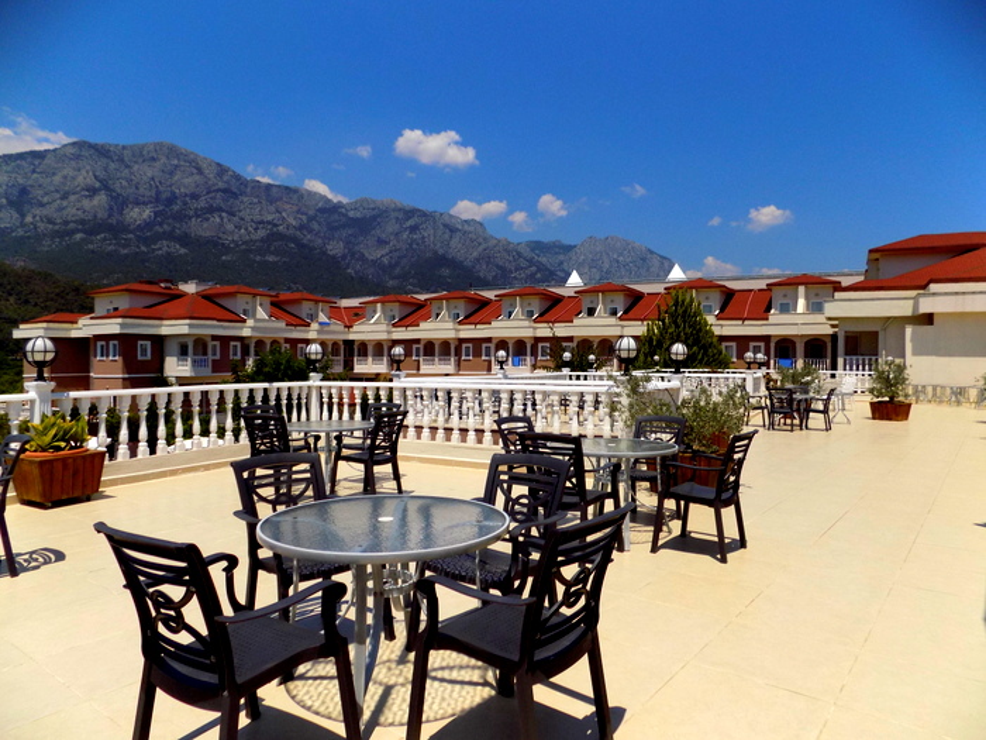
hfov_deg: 73.9
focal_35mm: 23
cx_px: 493
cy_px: 370
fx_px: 655
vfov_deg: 58.9
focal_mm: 4
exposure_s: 1/250
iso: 80
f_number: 9.9
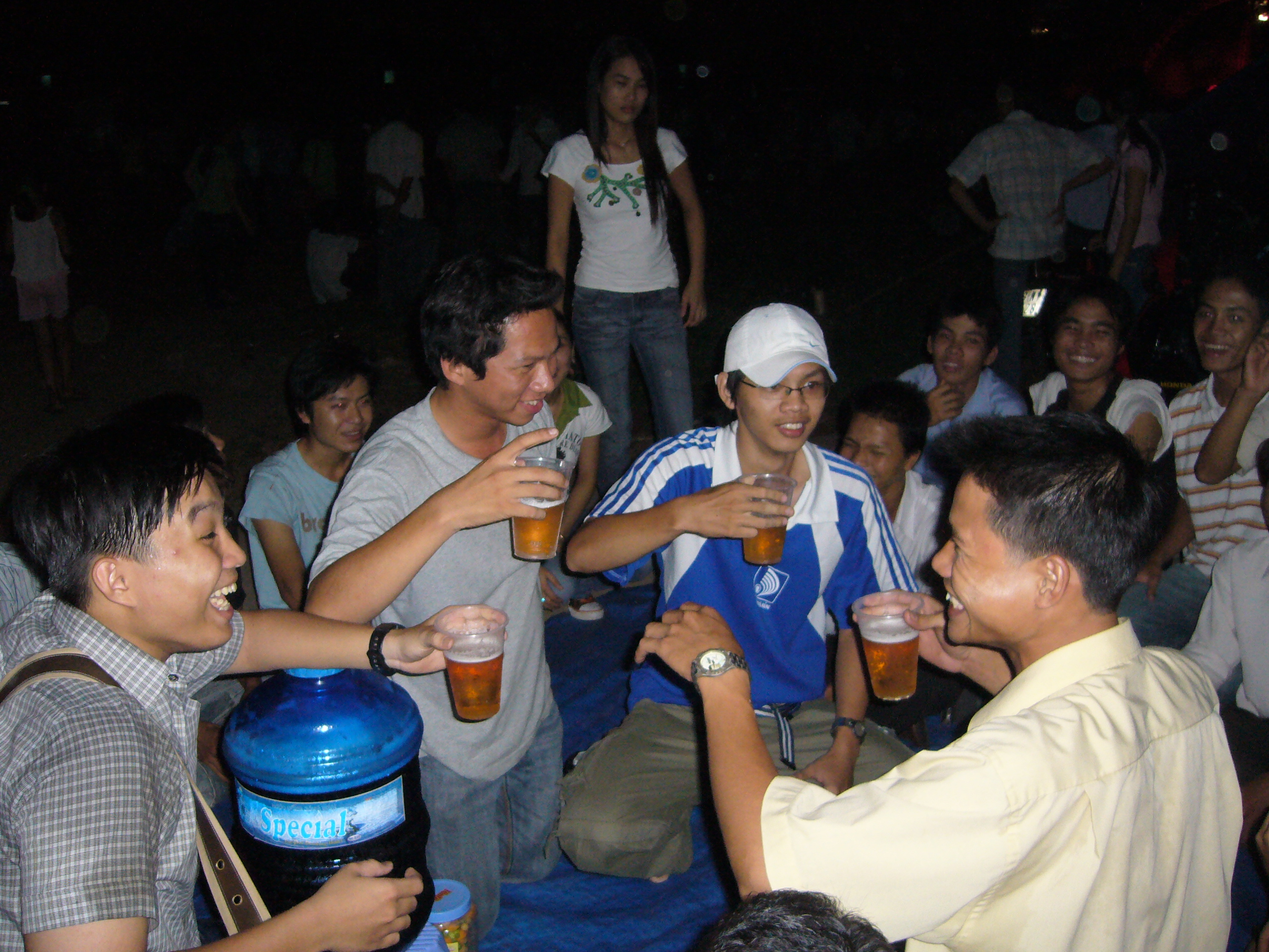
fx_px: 1283
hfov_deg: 52.6
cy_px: 476
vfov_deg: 40.7
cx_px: 634
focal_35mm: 35
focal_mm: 5.8
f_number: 2.8
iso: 200
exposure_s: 1/30
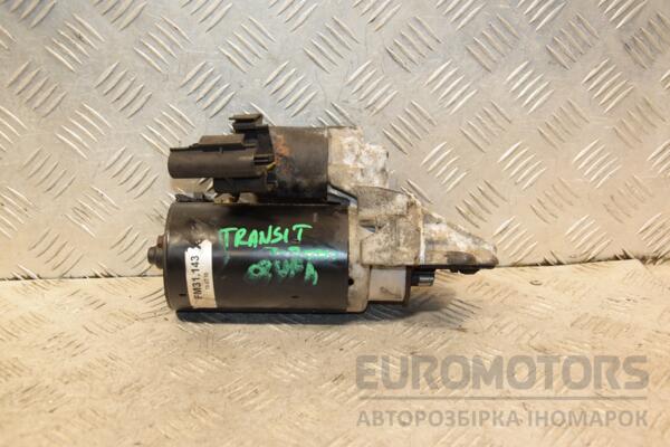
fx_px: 837
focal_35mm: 45
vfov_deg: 29.9
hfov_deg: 43.6
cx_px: 335
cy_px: 224
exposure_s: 1/200
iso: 800
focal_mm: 30
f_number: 5
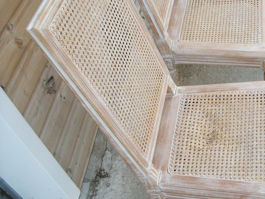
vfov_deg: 29.1
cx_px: 206
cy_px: 86
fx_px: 383
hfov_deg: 37.0
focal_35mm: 50
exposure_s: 1/250
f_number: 2.9
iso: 80
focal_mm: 5.7
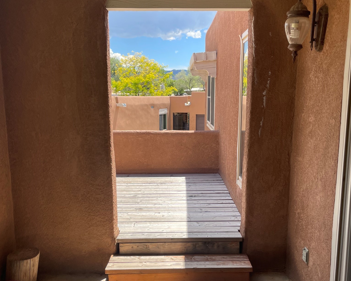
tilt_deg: -7.0
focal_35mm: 34
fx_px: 353
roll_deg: -0.3
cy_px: 157
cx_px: 176
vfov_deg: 43.3
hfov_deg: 52.8
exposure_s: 1/1052
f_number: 1.6
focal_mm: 4.2
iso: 32
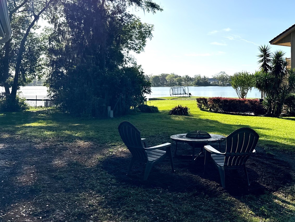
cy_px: 81
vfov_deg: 41.4
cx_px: 188
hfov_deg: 53.3
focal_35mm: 34
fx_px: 290
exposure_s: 1/6711
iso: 80
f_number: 1.78
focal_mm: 6.76
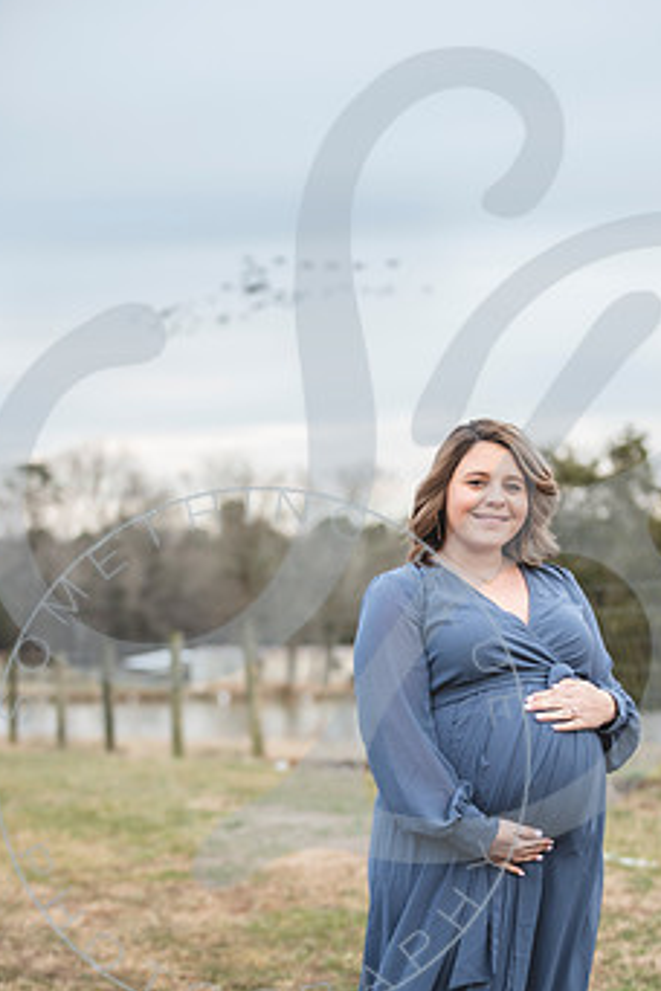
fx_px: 2534
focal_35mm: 92
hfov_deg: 14.9
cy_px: 536
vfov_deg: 22.1
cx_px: 391
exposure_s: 1/250
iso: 320
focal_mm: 70
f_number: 2.8
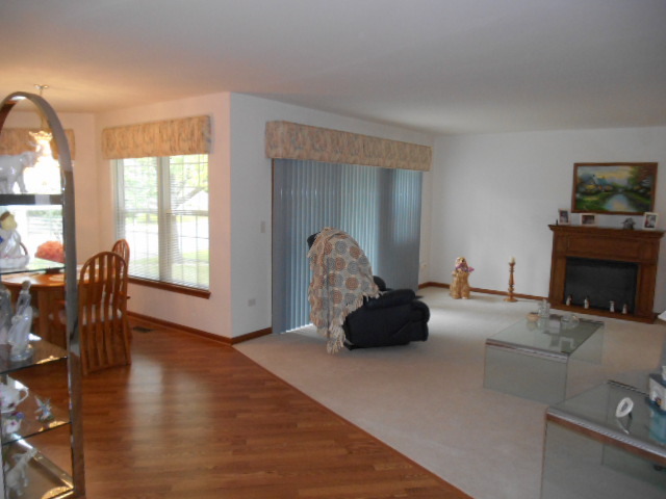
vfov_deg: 53.1
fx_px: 500
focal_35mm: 26
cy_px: 250
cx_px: 333
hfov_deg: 67.3
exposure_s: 1/25
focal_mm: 4.7
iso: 320
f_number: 3.4
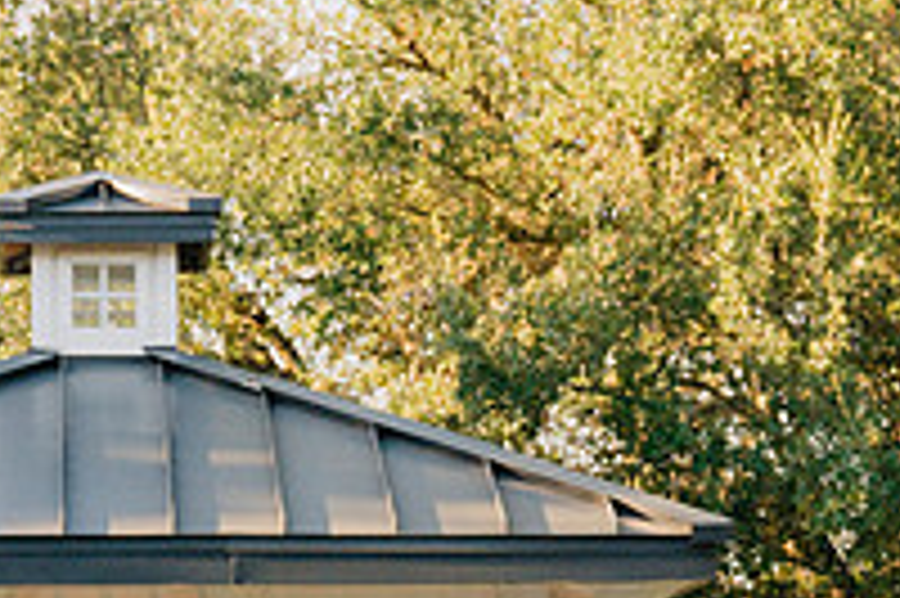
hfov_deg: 13.2
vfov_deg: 8.7
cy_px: 761
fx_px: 3872
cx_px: 138
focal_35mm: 155
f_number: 4
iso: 400
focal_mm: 45
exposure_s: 1/1600
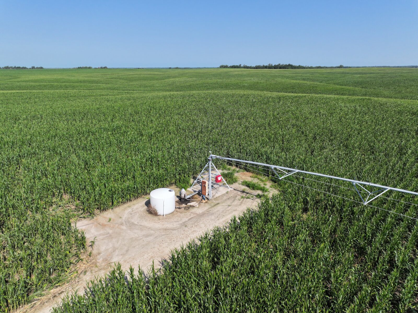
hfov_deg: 71.6
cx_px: 209
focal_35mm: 24
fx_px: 290
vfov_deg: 56.8
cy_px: 156
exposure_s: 1/1600
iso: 100
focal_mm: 12.29
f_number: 2.8
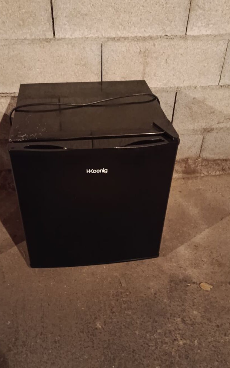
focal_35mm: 32
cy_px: 184
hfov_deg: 39.4
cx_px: 100
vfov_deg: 59.7
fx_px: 321
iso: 8306
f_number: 1.7
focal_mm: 5.24
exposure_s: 1/14.3
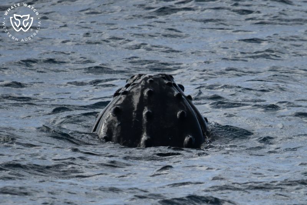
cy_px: 102
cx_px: 154
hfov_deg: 3.4
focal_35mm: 600
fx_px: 5115
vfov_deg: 2.3
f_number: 6.3
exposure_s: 1/8000
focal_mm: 600
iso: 900
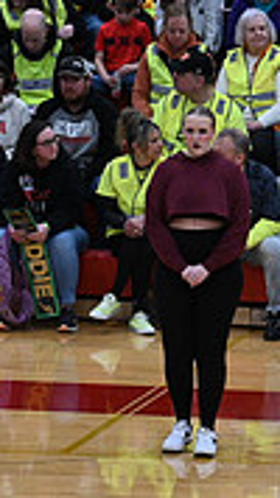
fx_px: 4968
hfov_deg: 3.2
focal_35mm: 376
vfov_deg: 5.7
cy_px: 424
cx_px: 756
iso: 4000
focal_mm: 110
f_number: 4
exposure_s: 1/400
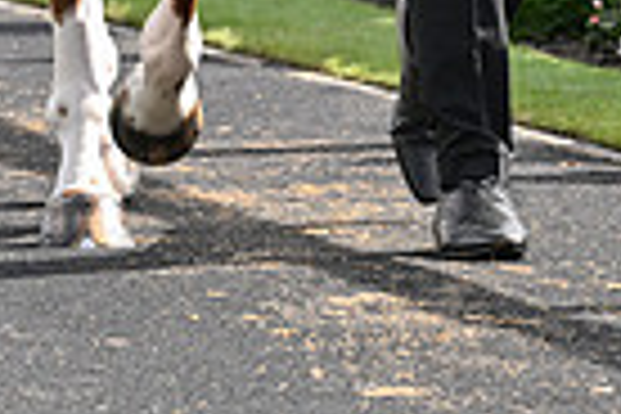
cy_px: -398
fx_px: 14541
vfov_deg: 1.6
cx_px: 504
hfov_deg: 2.4
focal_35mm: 843
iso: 500
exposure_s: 1/1250
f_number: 5.6
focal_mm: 200
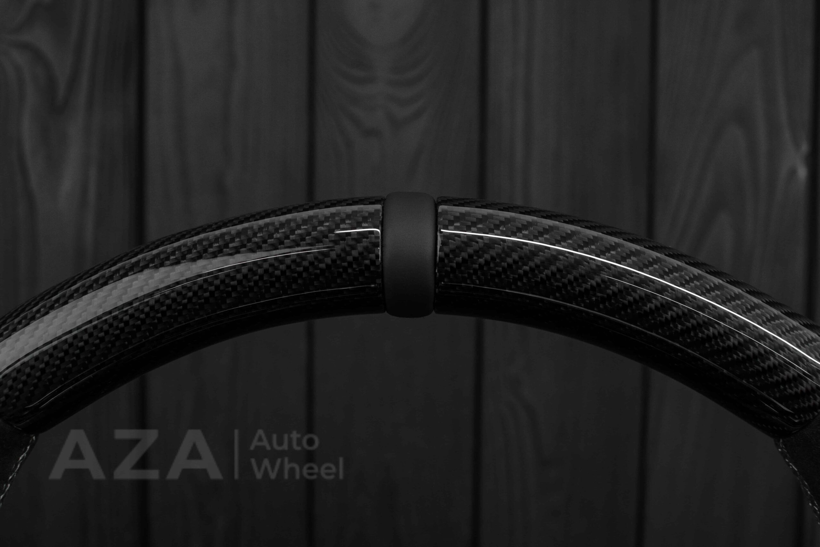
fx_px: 1196
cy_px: 274
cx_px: 410
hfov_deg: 37.8
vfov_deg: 25.8
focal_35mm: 52
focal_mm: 35
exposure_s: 1/125
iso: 500
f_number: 6.3
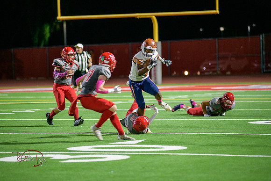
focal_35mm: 200
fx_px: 1506
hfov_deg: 10.3
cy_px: 90
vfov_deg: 6.9
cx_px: 136
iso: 1600
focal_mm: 200
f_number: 2.8
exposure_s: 1/250
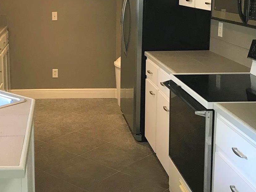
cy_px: 49
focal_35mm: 55
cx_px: 49
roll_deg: +0.6
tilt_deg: -9.5
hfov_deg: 33.8
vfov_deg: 26.2
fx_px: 407
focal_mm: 3.99
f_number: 1.8
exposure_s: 1/20
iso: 40
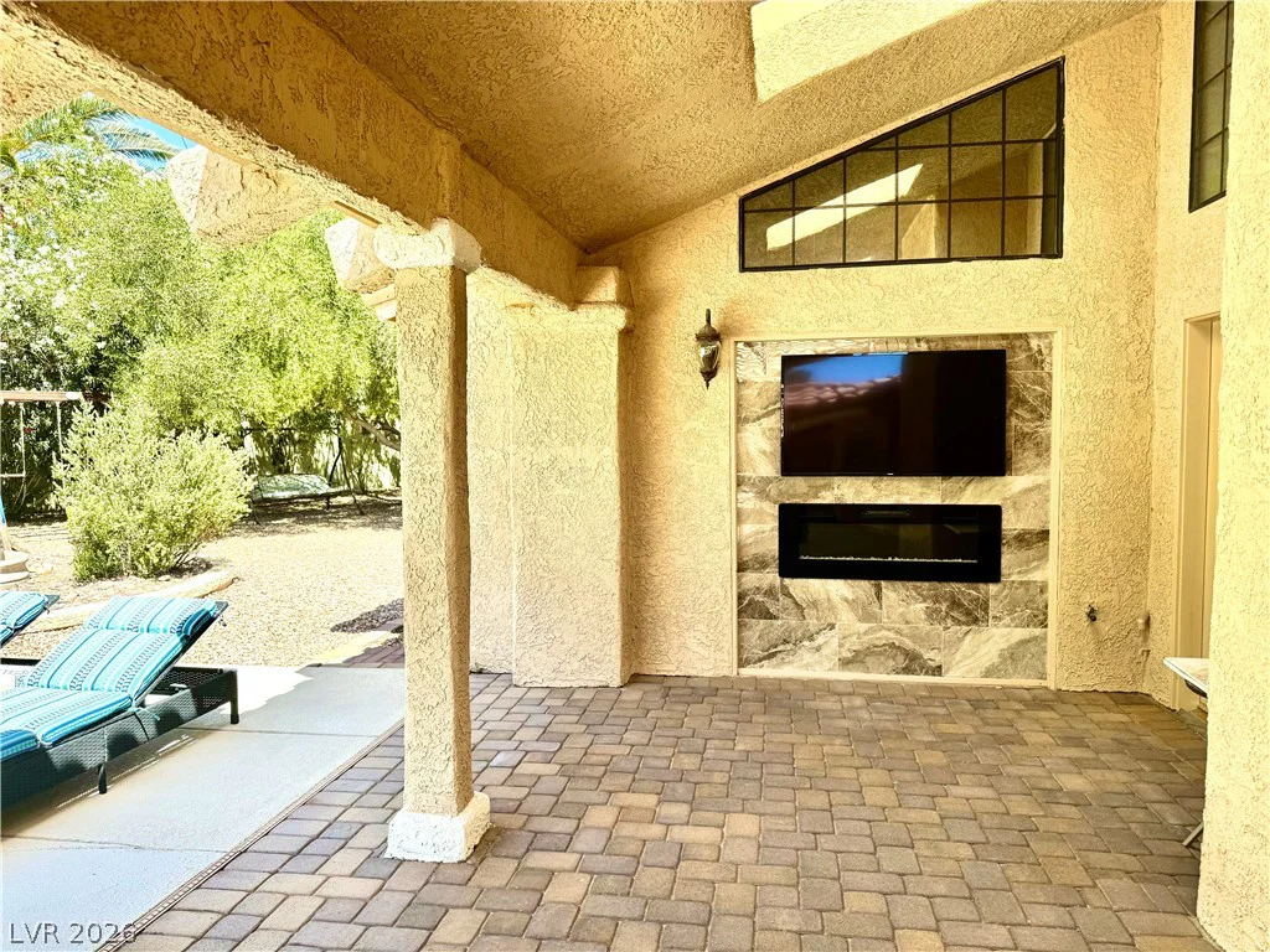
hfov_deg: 71.6
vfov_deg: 56.8
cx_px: 635
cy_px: 476
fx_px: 881
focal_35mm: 24
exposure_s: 1/832
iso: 80
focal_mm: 6.76
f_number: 1.78
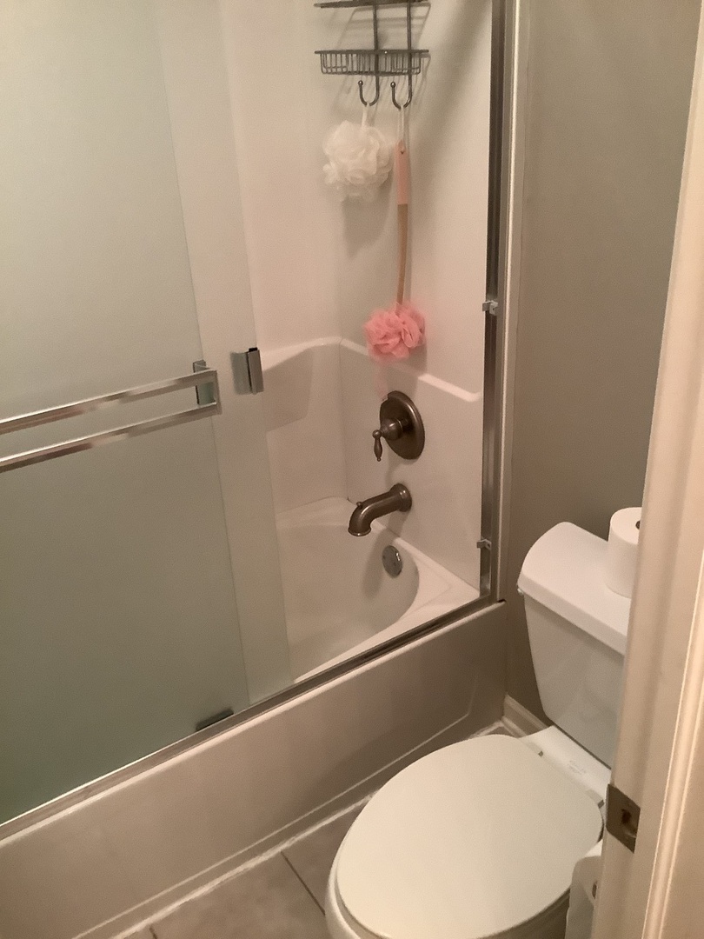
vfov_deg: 58.4
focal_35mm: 31
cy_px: 470
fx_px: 841
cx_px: 352
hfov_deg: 45.4
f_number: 2.4
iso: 320
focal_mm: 3.3
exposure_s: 1/40
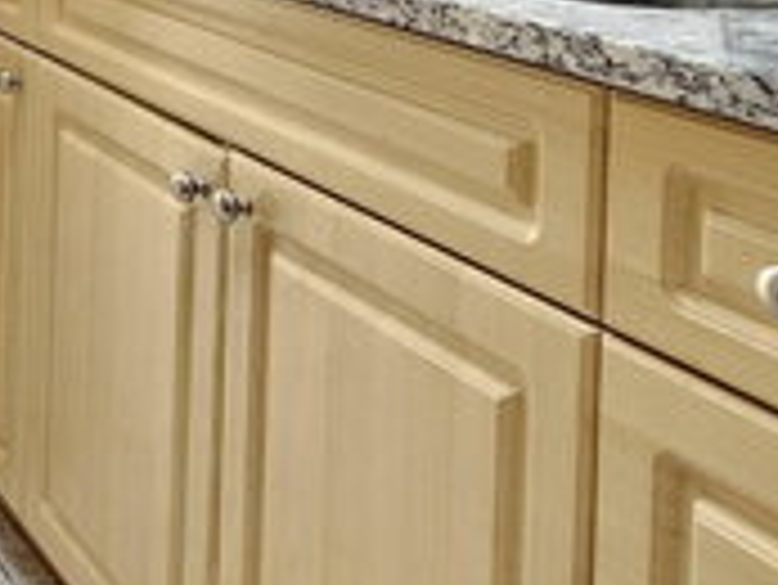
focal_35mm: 60
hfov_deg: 23.4
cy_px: -248
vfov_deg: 21.3
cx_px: -481
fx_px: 1349
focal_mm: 2.2
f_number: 2.2
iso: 250
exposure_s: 1/60
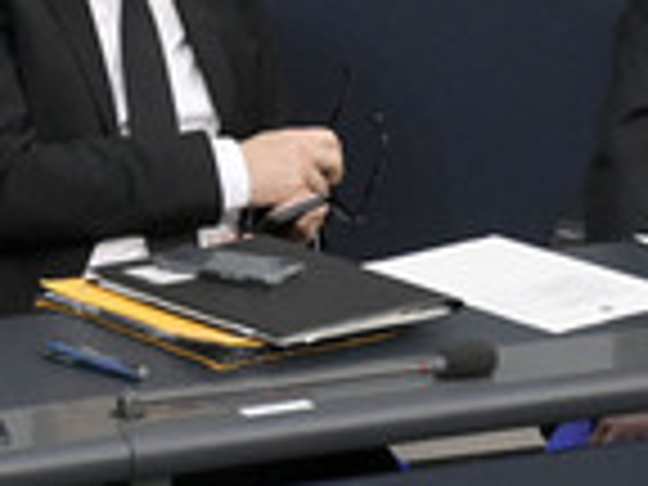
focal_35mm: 600
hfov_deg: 3.3
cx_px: 151
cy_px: 22
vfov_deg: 2.5
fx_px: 11232
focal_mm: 200
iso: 12800
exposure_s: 1/320
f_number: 5.6
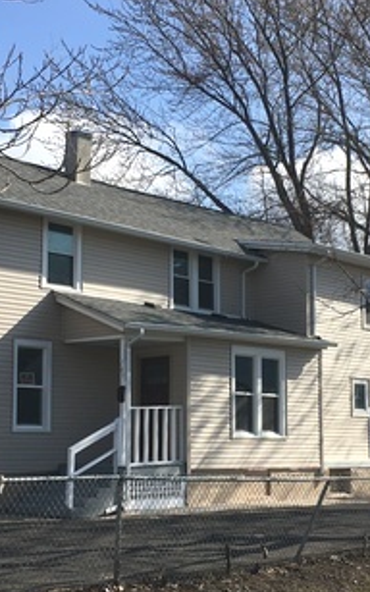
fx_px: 1032
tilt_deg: +6.6
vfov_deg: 31.9
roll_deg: -0.3
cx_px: 206
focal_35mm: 64
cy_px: 334
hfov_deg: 20.3
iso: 25
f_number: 2.2
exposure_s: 1/1603
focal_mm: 4.15
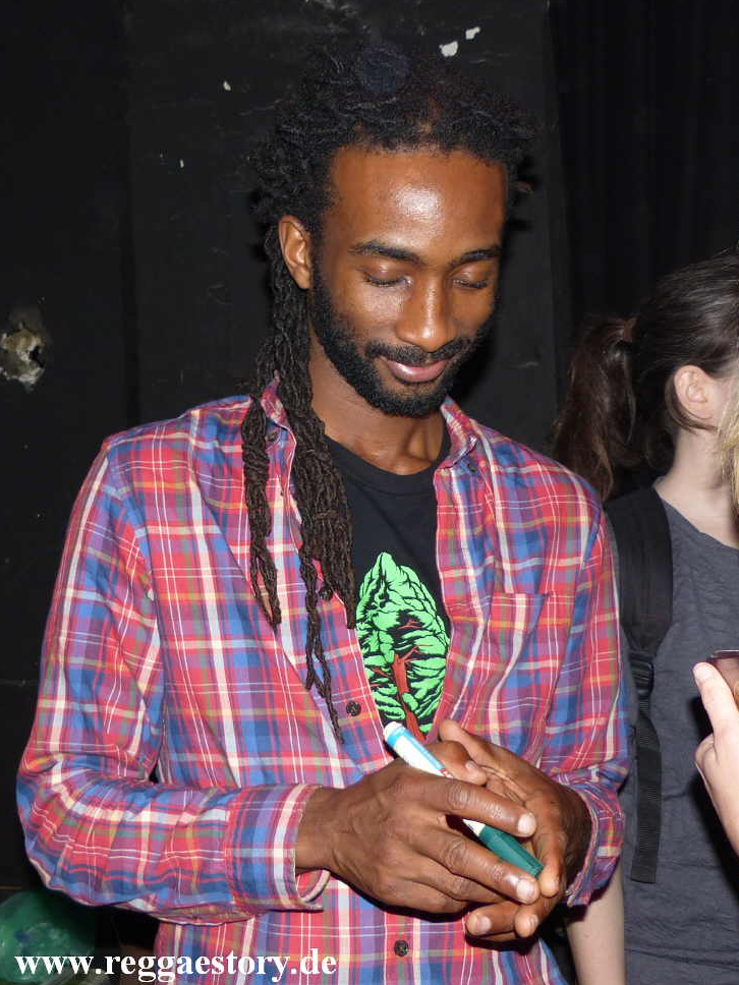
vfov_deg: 58.3
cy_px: 487
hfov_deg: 45.4
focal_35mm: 31
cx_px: 371
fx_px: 882
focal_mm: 5.5
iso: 100
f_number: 2.8
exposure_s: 1/60
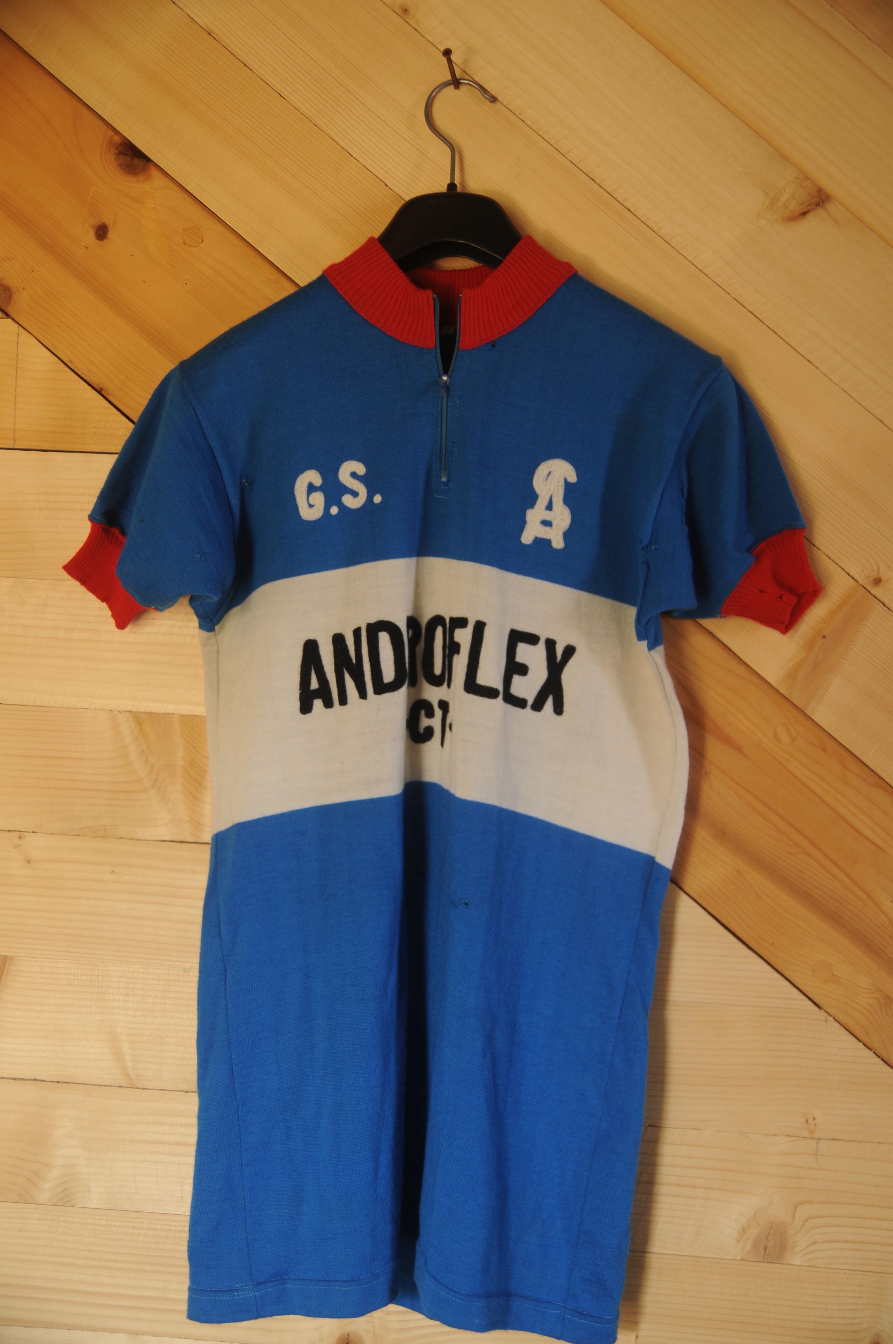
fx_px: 1455
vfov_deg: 49.6
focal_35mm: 39
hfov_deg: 34.1
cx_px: 446
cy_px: 672
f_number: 2.8
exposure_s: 1/20
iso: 200
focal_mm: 26
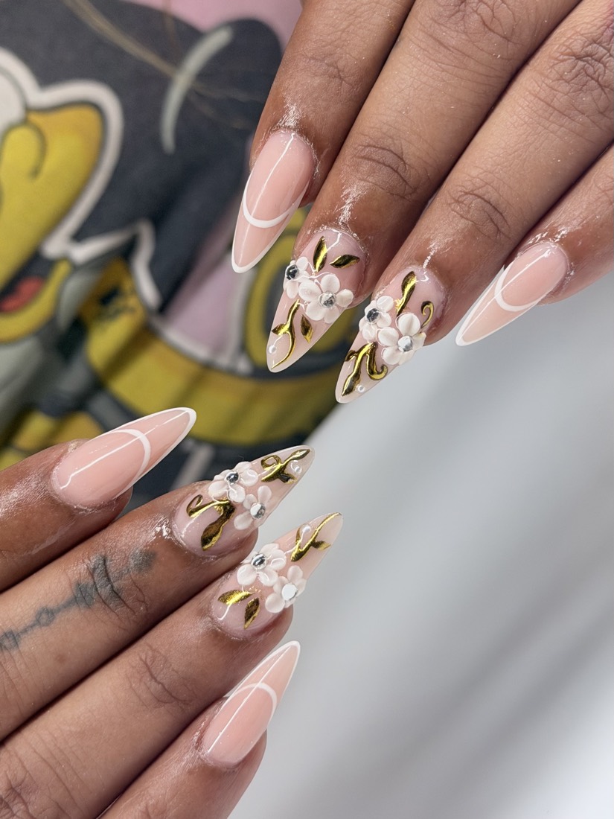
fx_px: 1135
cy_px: 410
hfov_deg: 30.3
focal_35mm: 48
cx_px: 307
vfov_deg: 39.7
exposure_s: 1/268
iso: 64
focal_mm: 6.76
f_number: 1.78
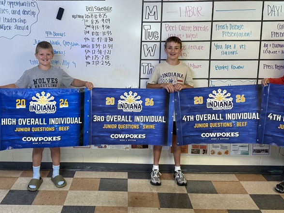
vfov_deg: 34.3
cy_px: 91
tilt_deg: -10.6
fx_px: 345
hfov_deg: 44.6
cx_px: 116
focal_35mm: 42
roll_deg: -0.3
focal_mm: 6.76
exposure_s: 1/60
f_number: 1.78
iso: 320
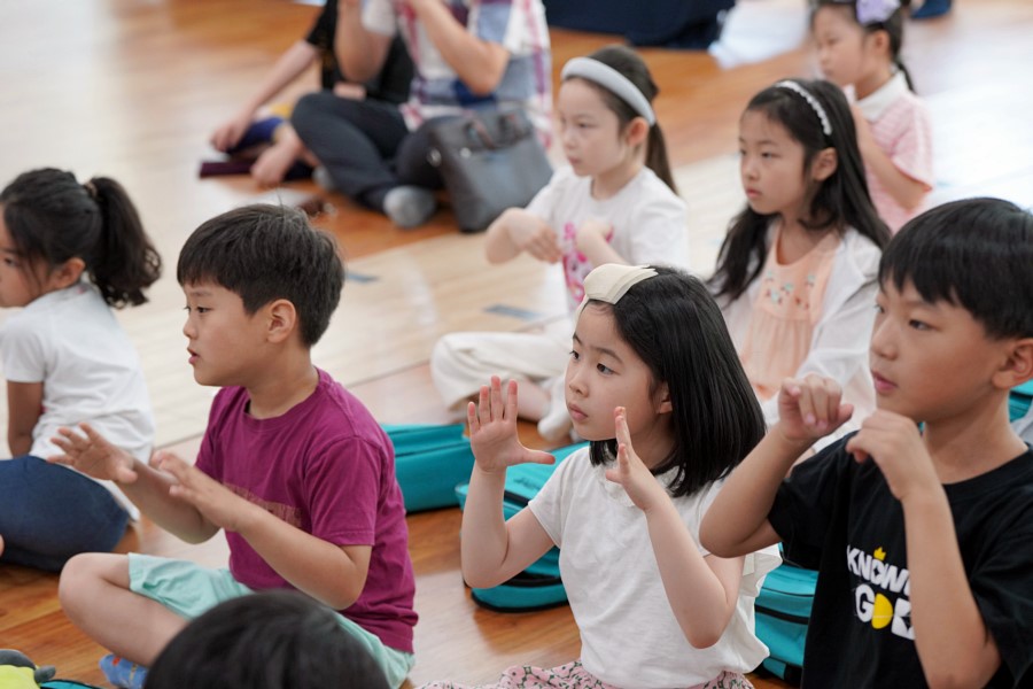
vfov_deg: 15.9
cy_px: 344
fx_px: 2468
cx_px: 516
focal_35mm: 86
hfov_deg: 23.6
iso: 1600
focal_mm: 86
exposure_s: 1/160
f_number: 4
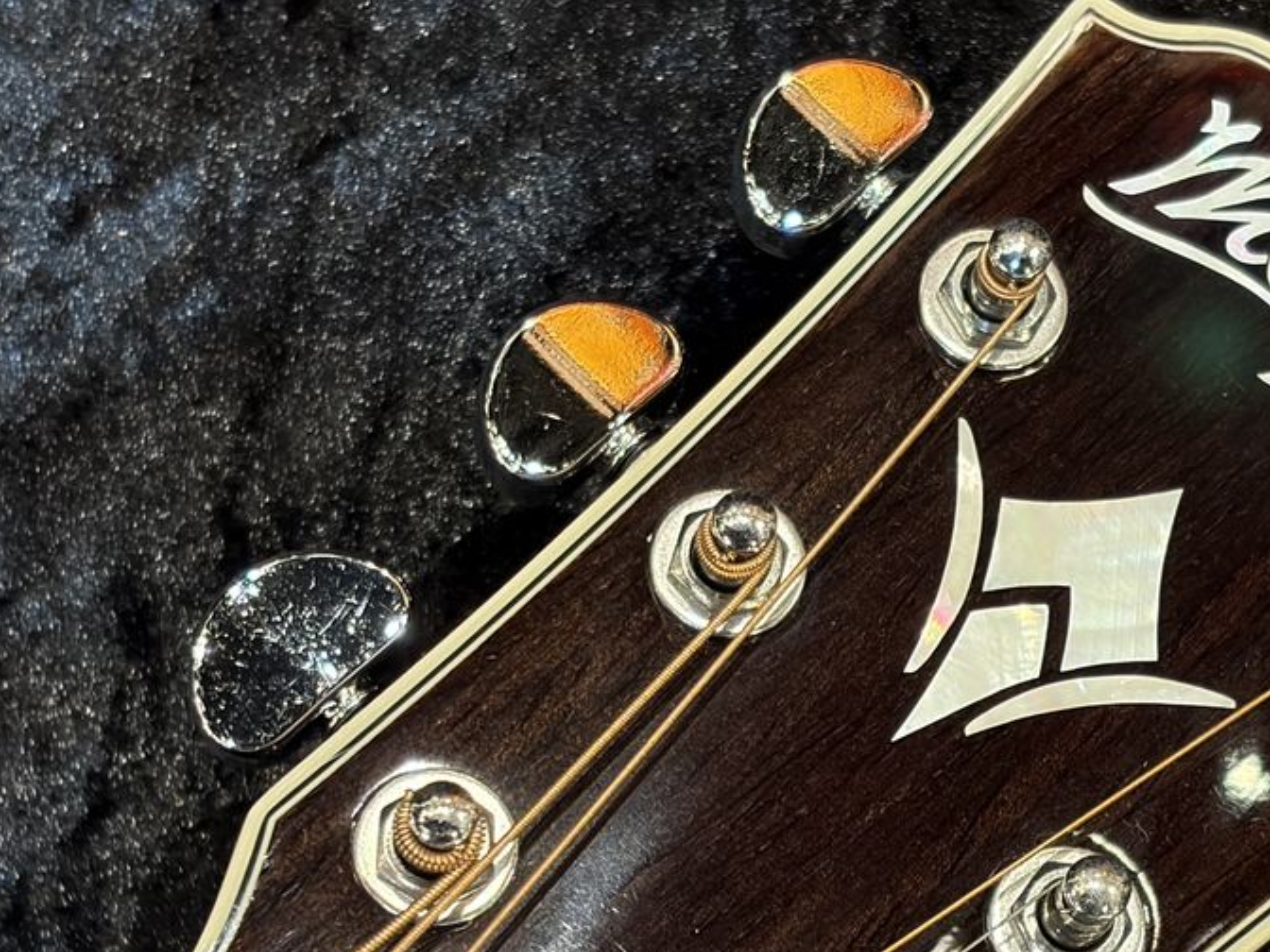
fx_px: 3632
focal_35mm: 99
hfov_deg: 19.8
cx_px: 849
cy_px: 754
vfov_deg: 14.9
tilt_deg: -81.6
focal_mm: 5.96
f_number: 1.6
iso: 160
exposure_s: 1/40
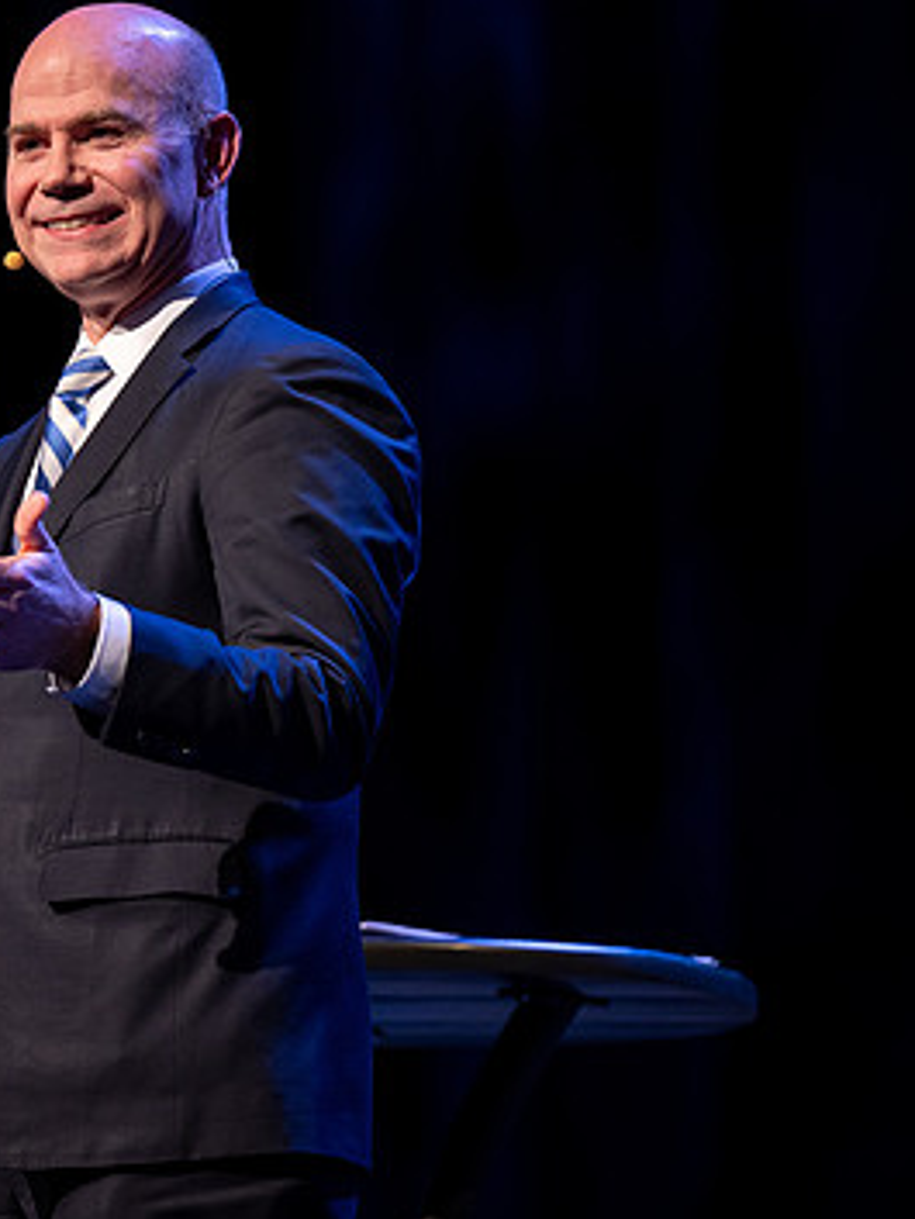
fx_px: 11130
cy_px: 575
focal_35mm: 316
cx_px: -41
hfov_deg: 4.7
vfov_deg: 6.3
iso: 640
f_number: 2.8
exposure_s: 1/60
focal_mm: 200
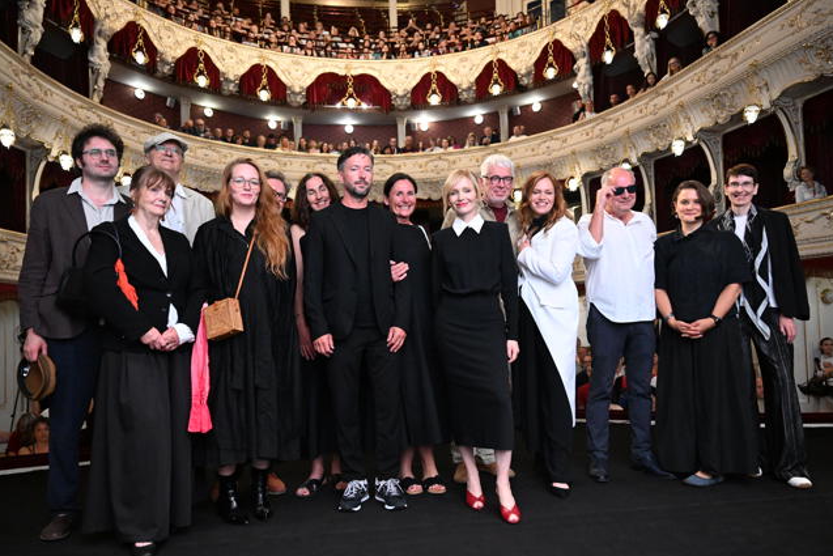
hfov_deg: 69.4
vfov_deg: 49.6
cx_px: 418
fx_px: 602
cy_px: 290
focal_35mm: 26
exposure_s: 1/500
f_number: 2.8
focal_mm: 24
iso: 6400
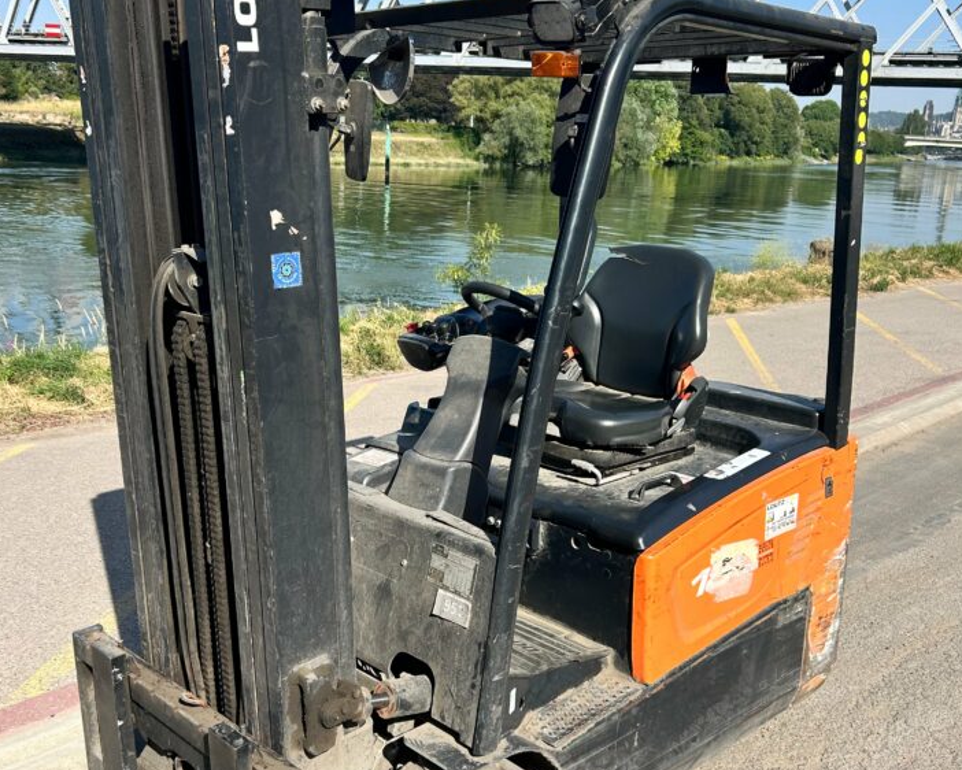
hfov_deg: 49.1
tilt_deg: -14.7
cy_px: 406
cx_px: 496
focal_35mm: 37
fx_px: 1054
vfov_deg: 40.1
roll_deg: -3.2
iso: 50
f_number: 1.5
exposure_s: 1/2762
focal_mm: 5.7
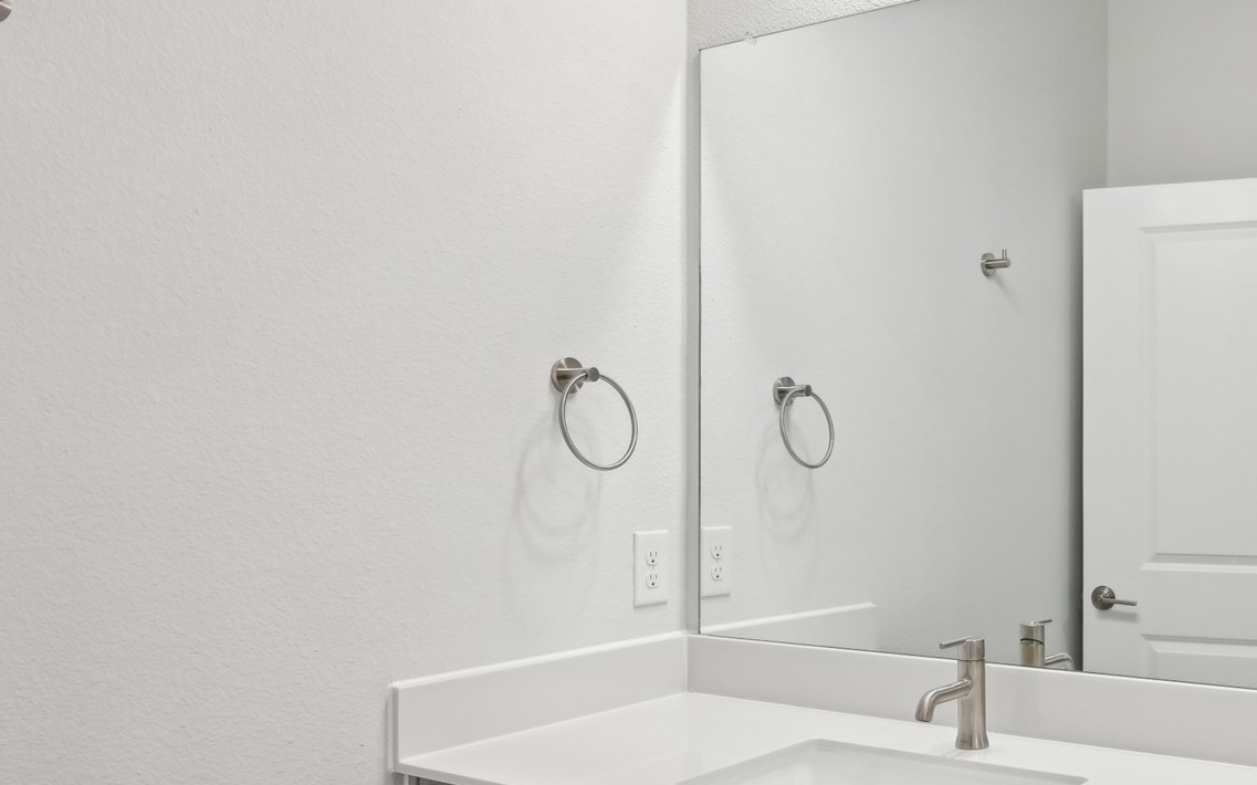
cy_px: 431
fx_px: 1267
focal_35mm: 37
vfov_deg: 34.4
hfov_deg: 50.6
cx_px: 937
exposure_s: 1/50
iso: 400
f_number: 8
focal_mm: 19
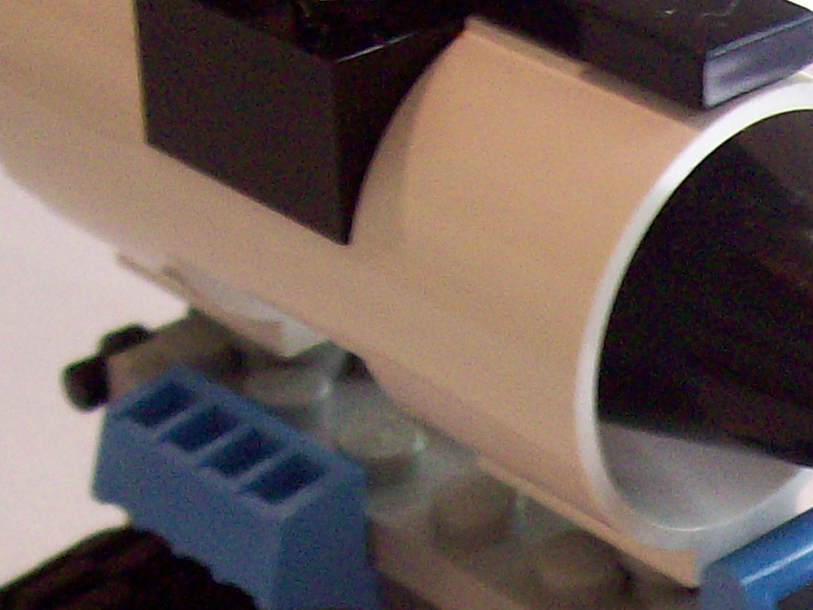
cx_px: 897
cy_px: 748
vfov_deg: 12.0
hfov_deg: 15.8
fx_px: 2841
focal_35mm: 121
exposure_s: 1/22.1
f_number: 2.7
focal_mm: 6
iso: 160
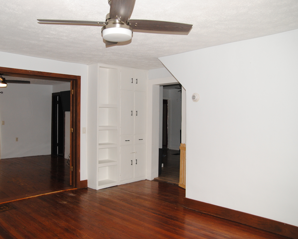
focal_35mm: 54
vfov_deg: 28.1
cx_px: 129
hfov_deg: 34.7
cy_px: 120
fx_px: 476
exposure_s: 1/200
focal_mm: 32
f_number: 4.5
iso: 400
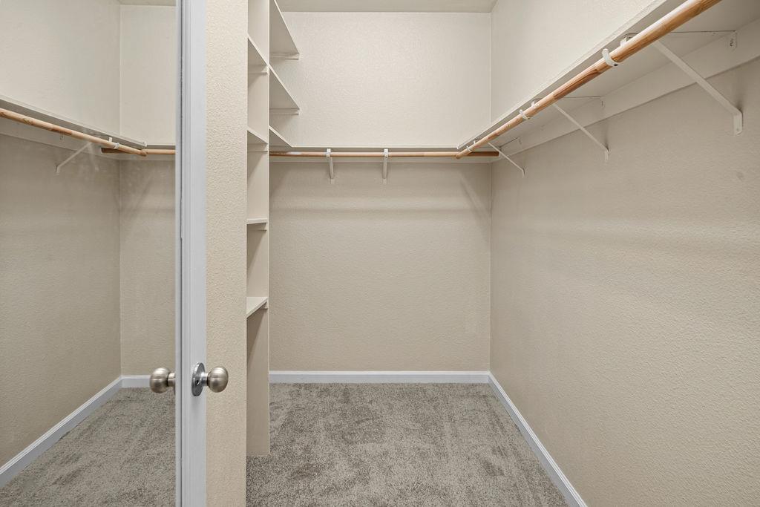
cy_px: 254
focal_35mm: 20
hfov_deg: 84.0
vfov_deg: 61.9
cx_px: 380
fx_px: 422
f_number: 9
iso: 80
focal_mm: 20
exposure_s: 1.6
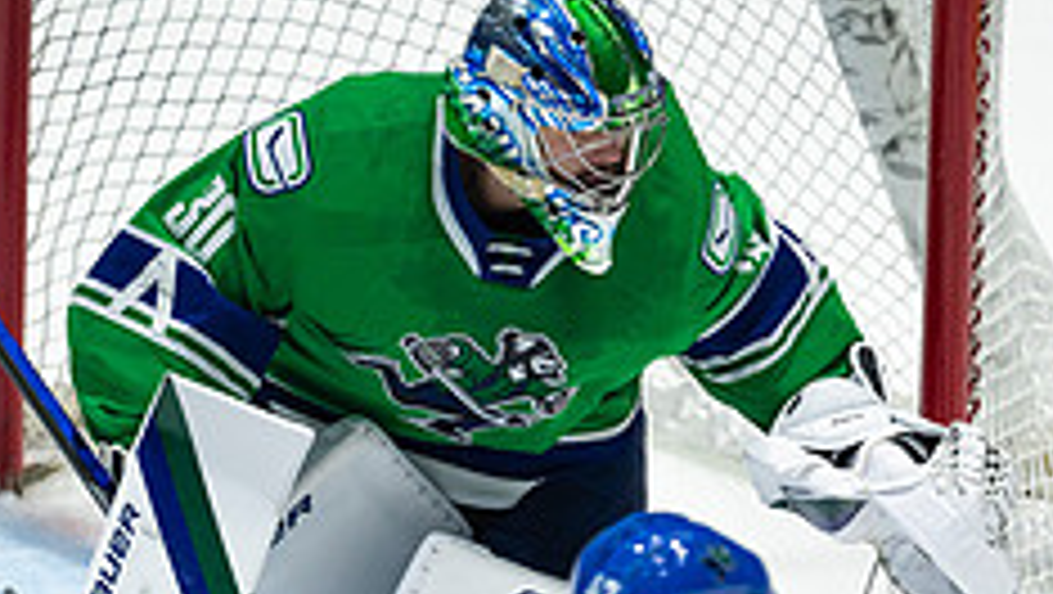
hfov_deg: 1.8
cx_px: 608
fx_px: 33752
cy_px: 783
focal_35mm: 1208
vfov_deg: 1.0
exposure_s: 1/1000
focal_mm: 600
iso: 2000
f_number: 4
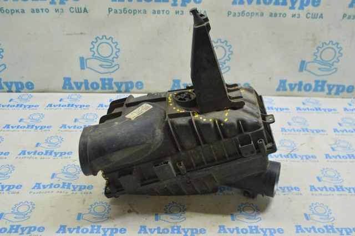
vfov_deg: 34.1
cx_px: 178
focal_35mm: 39
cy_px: 118
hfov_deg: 49.6
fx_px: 384
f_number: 5.6
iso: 400
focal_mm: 26
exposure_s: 1/20
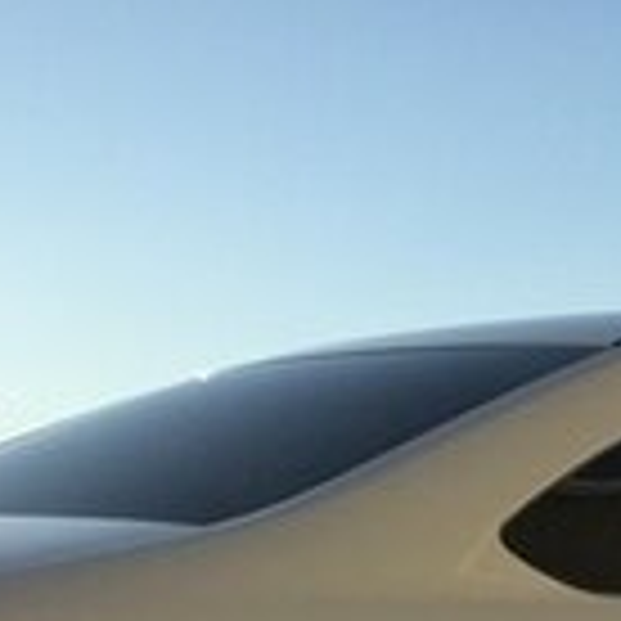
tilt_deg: -3.6
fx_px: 2496
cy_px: 925
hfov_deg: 13.5
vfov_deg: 13.4
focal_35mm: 123
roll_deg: +0.5
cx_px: 864
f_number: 2.2
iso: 25
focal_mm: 4.15
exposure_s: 1/1709
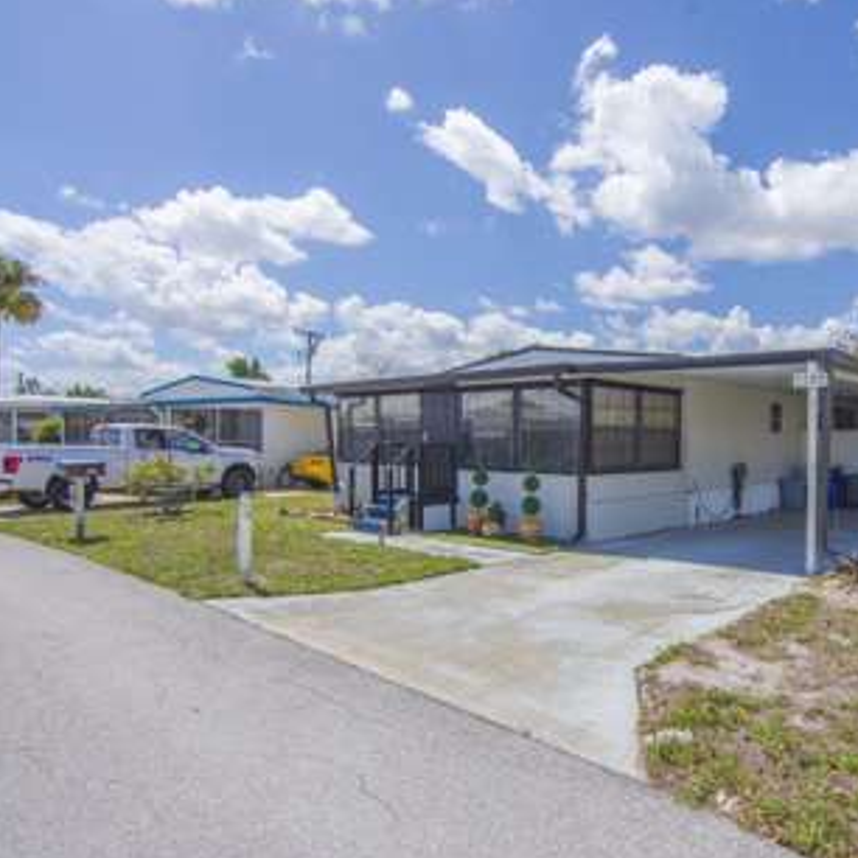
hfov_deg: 66.8
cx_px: 603
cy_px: 440
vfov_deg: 69.6
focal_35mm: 22
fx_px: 617
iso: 140
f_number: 8
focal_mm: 11
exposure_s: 1/500
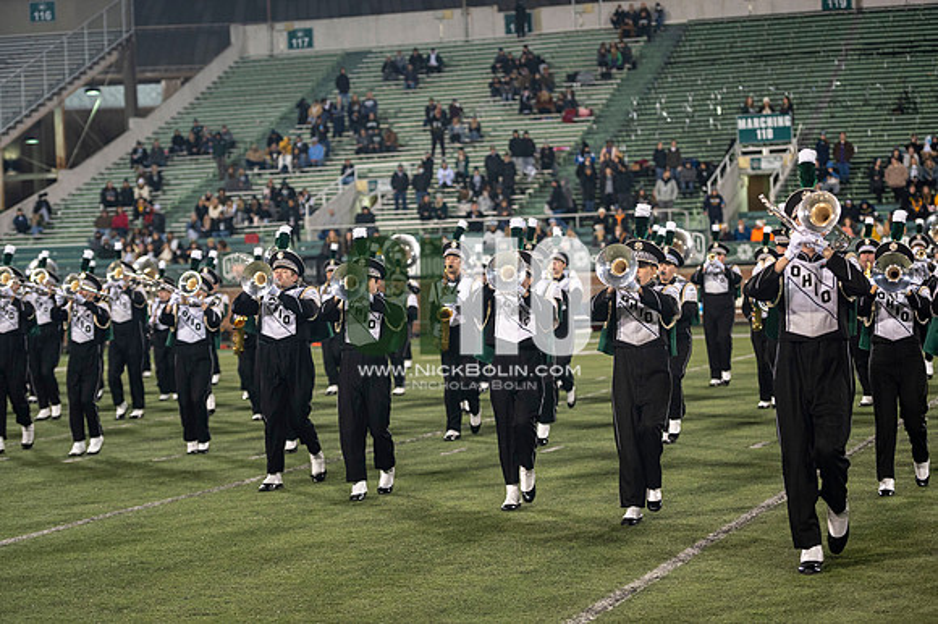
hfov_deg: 22.6
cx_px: 469
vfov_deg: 15.2
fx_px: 2344
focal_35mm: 90
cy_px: 312
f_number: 2.8
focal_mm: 90
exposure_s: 1/500
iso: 1000
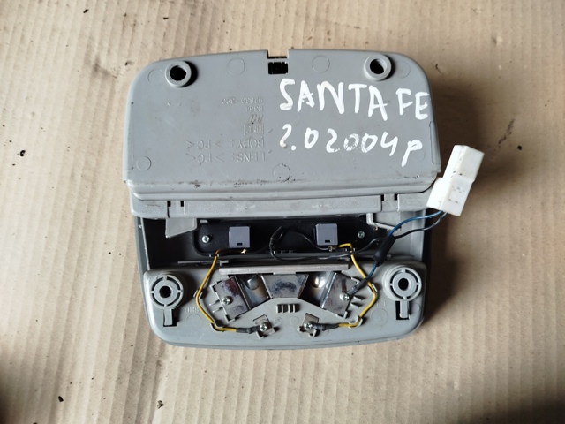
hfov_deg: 71.6
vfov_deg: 56.8
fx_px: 392
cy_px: 212
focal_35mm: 24
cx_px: 282
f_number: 1.7
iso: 160
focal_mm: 5.31
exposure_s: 1/33
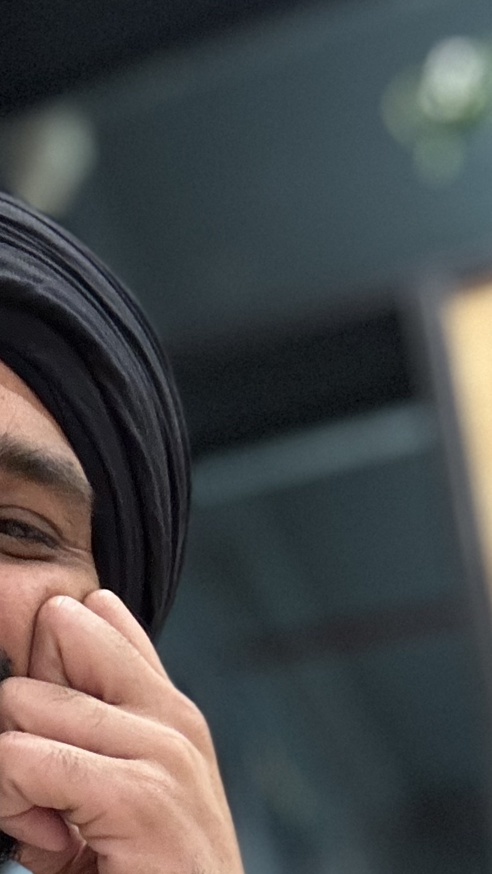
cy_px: 835
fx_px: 1646
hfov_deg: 16.0
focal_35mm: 71
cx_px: -167
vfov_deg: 28.3
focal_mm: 2.69
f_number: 1.9
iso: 500
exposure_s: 1/25
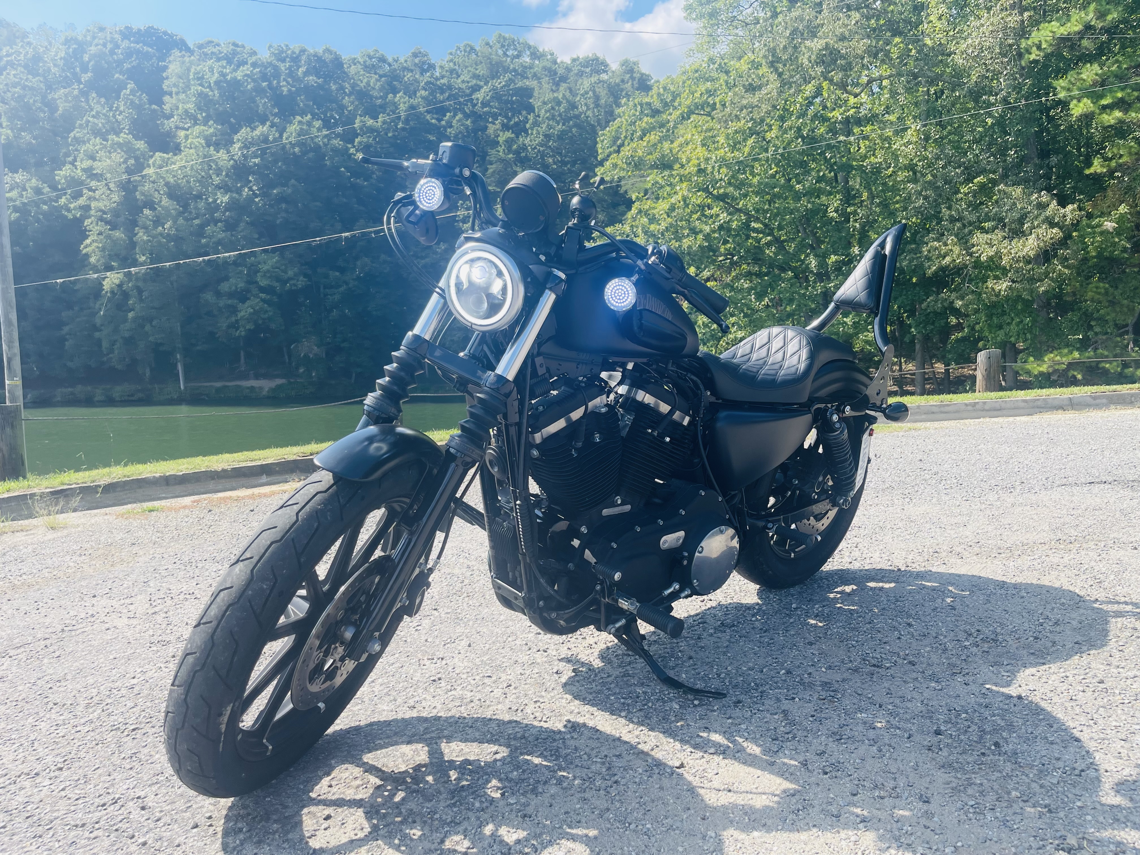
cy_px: 428
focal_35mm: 25
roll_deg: +0.9
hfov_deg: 69.4
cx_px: 570
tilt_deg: -6.2
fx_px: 823
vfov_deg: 54.9
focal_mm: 5.1
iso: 32
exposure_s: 1/1353
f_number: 1.6
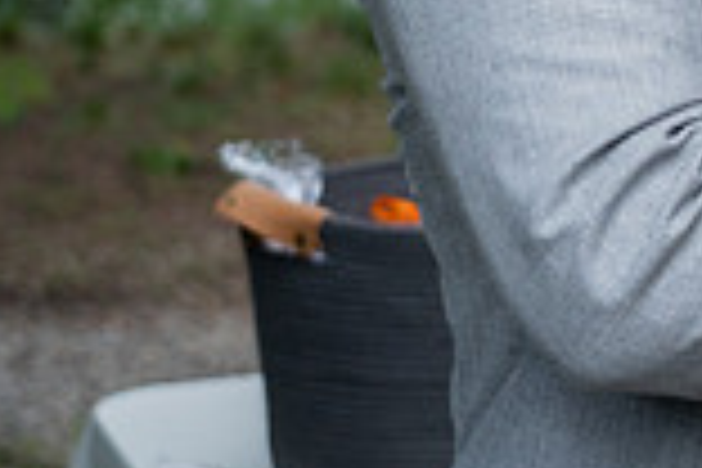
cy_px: -250
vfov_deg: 8.2
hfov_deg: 11.8
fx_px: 3198
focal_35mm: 164
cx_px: 1152
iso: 500
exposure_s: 1/800
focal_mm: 44
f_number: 4
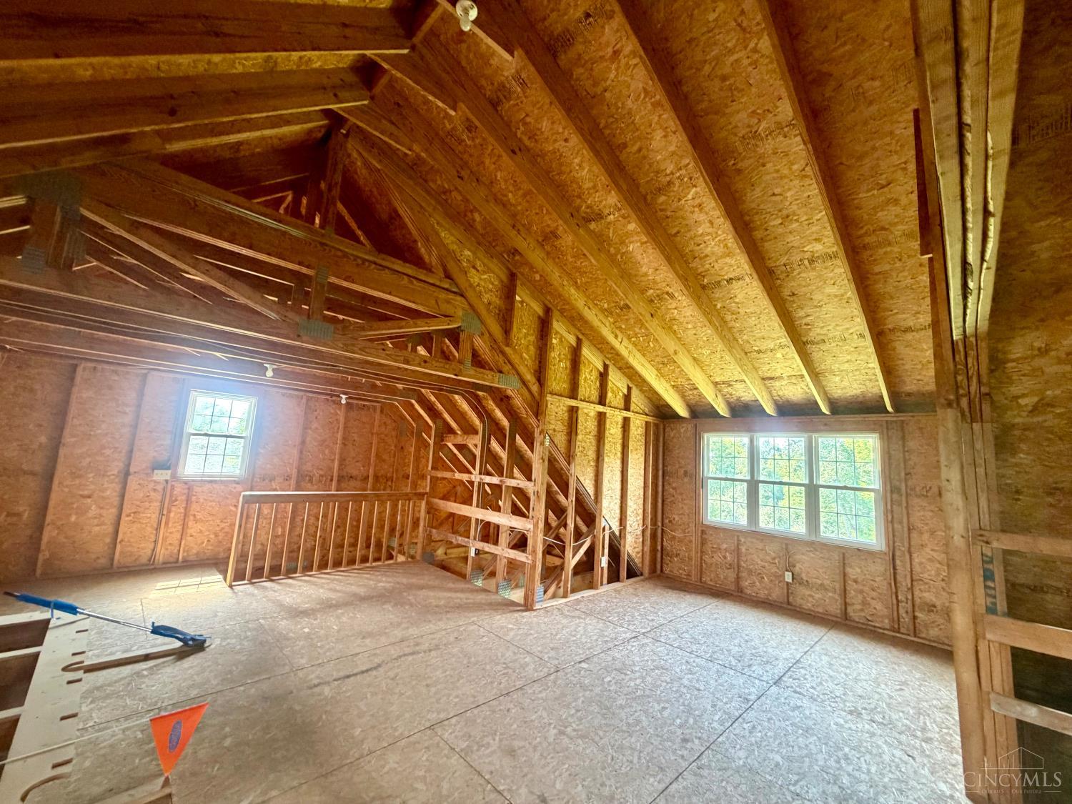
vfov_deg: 85.7
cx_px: 536
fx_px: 434
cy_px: 402
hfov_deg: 102.1
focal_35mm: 14
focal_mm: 2.22
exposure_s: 1/63
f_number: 2.2
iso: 320
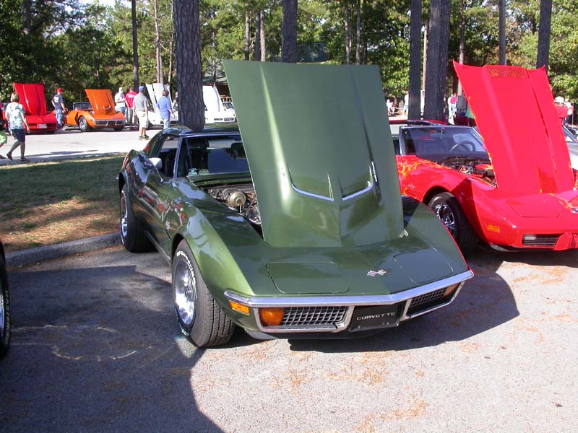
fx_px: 635
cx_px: 289
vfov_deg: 37.7
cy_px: 216
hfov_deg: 49.0
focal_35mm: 38
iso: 100
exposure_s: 1/198
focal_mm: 7.85
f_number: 5.3
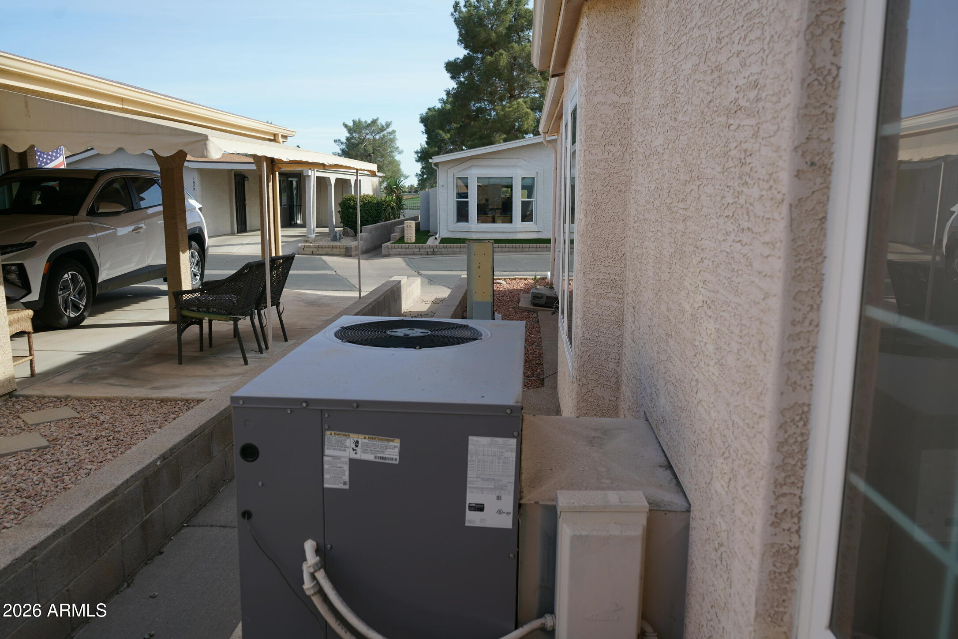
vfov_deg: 46.4
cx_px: 479
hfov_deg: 65.5
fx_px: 745
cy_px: 320
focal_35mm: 28
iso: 100
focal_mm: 28
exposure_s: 1/320
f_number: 5.6
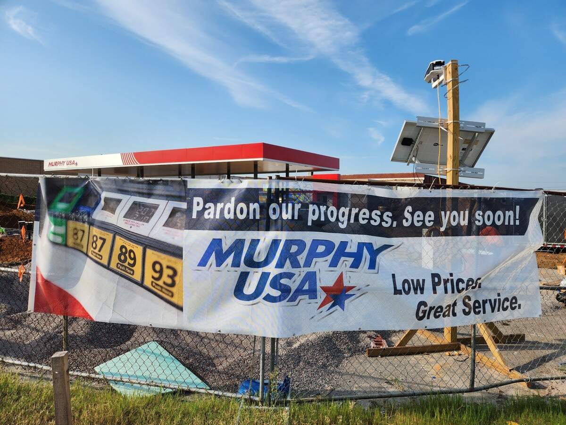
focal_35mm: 23
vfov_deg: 58.9
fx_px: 376
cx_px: 283
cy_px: 212
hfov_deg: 73.9
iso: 20
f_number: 1.8
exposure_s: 1/1318
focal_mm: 5.4
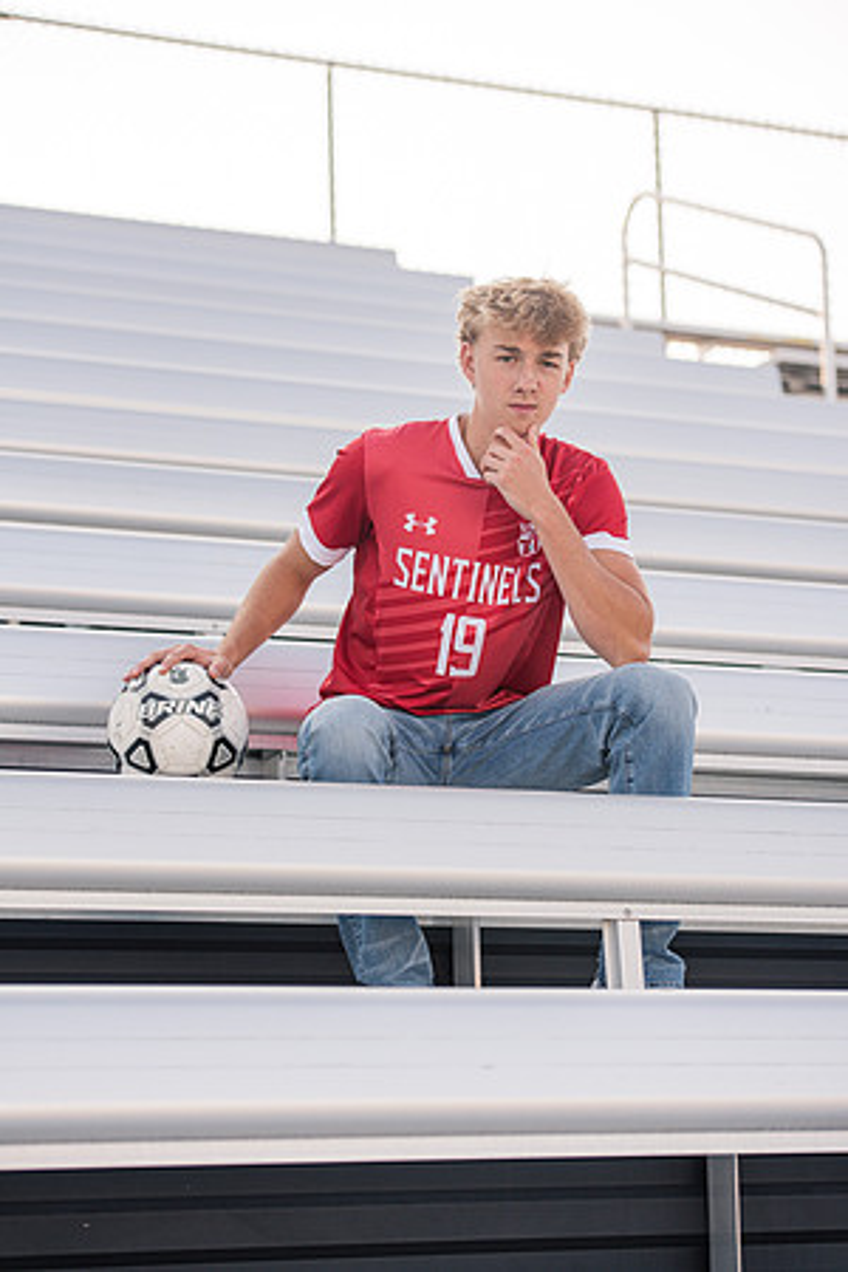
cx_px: 424
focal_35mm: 92
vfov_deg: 22.1
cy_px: 636
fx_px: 3250
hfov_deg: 14.9
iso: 200
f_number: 3.5
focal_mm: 92
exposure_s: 1/800
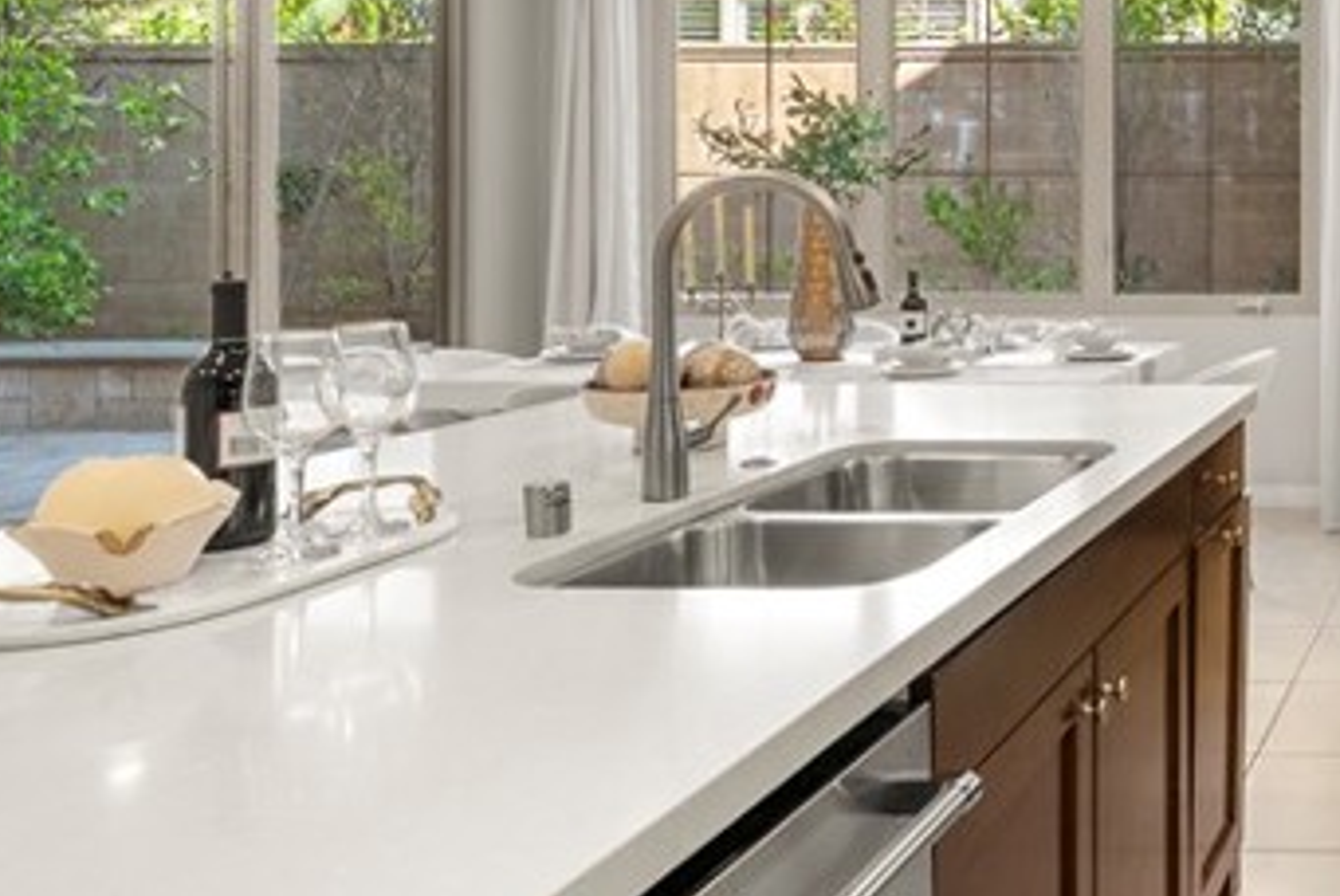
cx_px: 1509
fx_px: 1341
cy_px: 136
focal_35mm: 36
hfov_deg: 41.2
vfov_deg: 35.3
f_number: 8
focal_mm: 12
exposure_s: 1/6
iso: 800
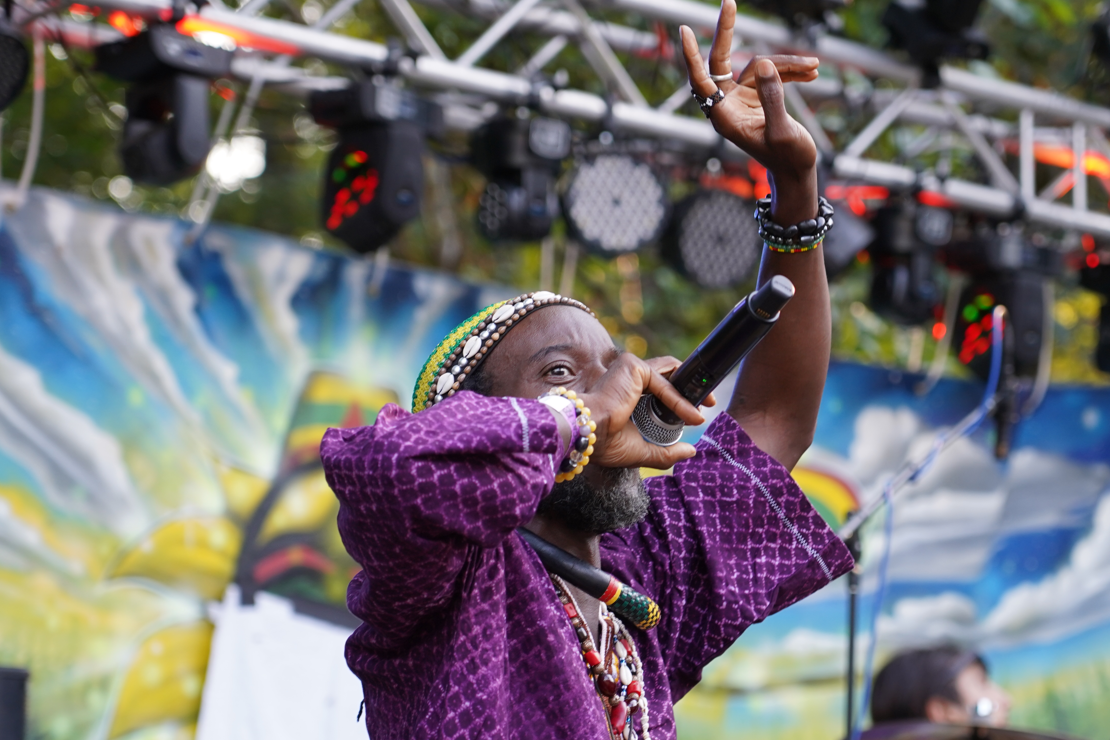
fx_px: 4471
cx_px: 600
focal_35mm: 145
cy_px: 477
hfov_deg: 14.2
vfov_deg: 9.5
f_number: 4
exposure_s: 1/160
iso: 500
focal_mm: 105
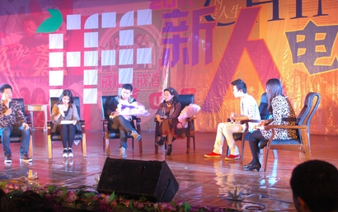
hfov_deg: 40.3
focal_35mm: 50
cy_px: 109
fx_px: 461
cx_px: 168
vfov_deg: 25.9
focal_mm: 32
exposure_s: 1/50
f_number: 5
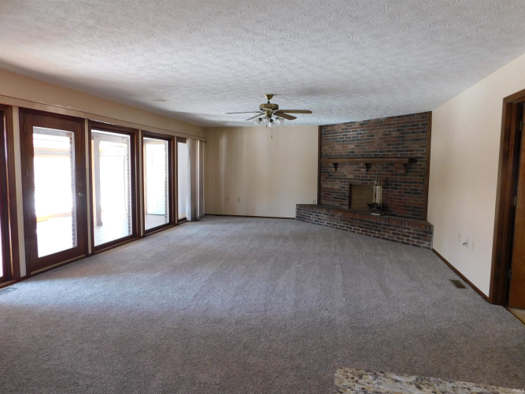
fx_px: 349
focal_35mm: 23
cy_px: 197
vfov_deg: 58.9
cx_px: 262
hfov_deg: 73.9
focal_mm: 4
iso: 140
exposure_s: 1/30
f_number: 3
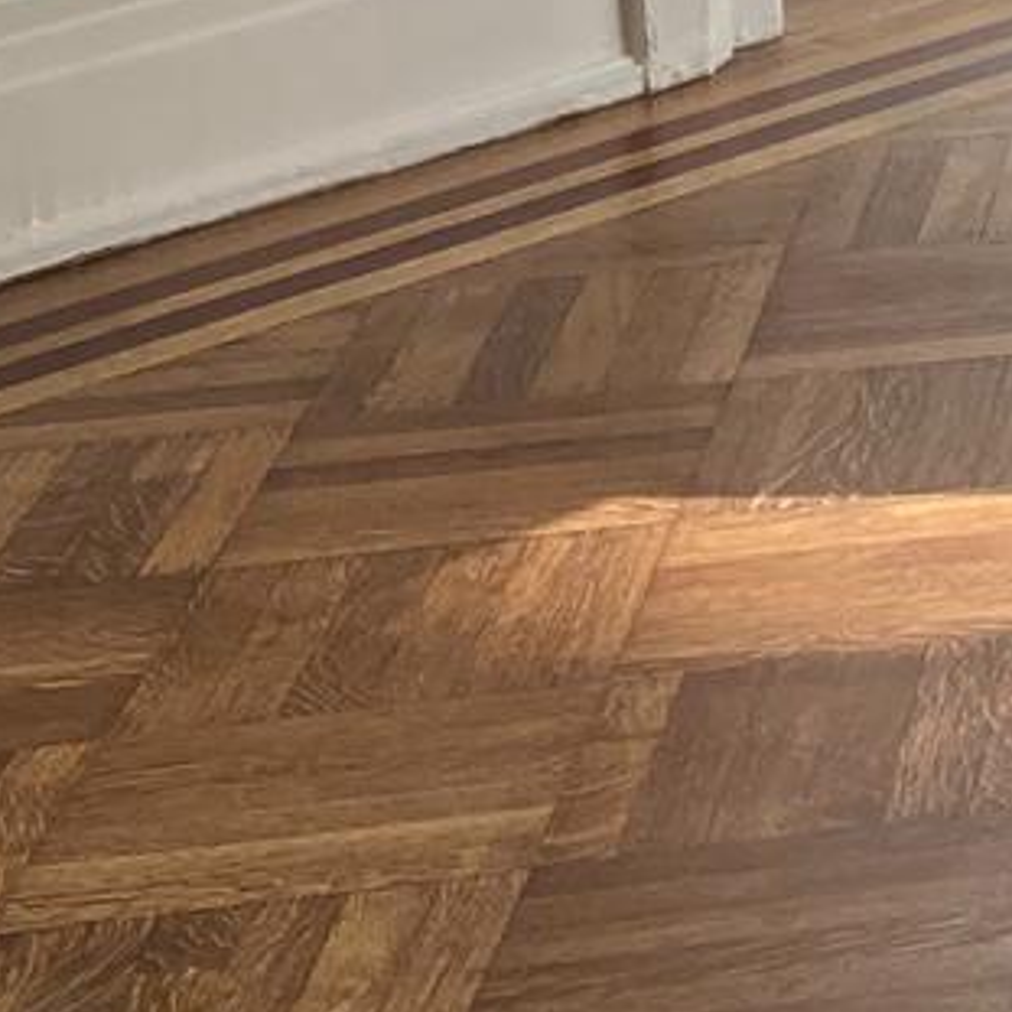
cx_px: 3052
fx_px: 5391
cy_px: -771
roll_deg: -0.1
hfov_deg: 8.8
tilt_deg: -6.7
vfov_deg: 10.2
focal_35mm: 163
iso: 20
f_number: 1.8
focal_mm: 3.99
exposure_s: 1/260
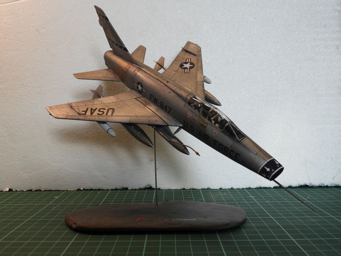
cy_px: 128
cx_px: 170
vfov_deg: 40.7
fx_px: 345
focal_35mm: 35
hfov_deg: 52.6
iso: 100
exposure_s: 1/60
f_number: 3.8
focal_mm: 6.3
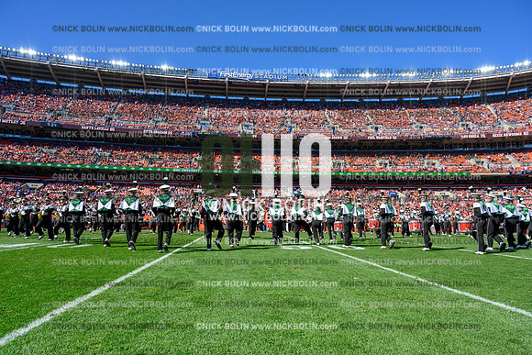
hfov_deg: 73.7
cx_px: 266
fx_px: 355
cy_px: 178
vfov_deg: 53.2
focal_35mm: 24
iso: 1000
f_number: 8
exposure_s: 1/3200
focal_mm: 24
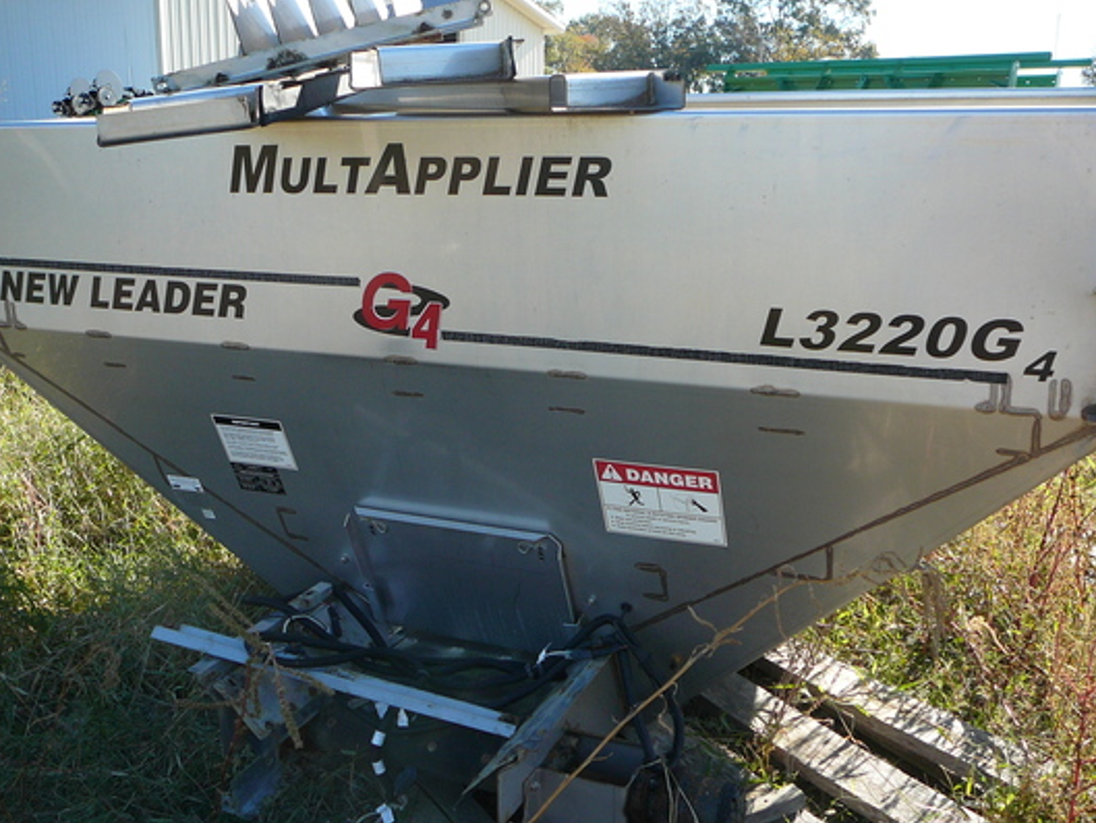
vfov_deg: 39.7
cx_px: 557
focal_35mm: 36
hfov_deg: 51.3
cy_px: 406
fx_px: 1140
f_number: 2.8
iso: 80
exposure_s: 1/400
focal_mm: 5.2
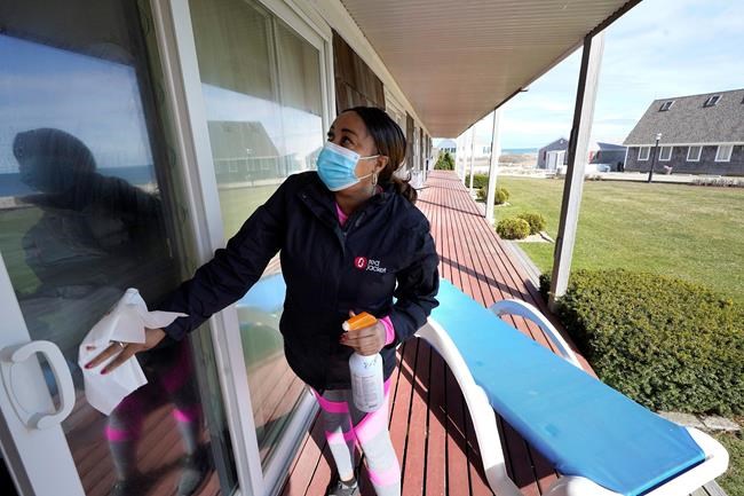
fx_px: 331
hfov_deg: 96.8
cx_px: 372
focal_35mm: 16
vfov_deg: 73.7
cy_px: 248
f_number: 9
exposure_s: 1/500
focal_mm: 16
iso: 1000
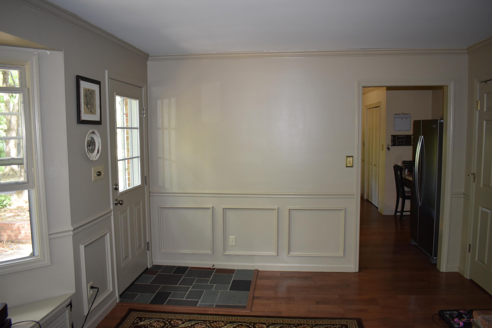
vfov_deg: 47.9
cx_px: 246
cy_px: 164
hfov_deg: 67.4
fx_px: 369
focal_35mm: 27
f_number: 3.5
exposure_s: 1/60
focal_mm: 18
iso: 1000
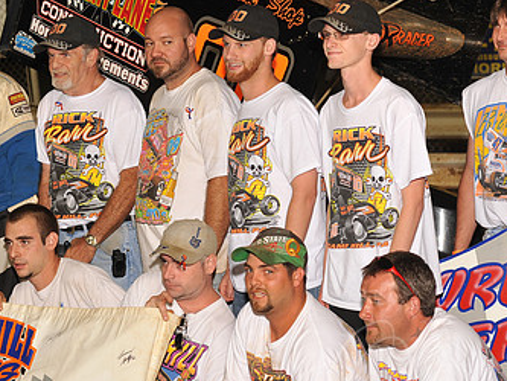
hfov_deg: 14.7
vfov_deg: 11.1
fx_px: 1963
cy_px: 241
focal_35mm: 134
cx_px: 362
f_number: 6.3
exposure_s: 1/250
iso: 500
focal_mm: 80
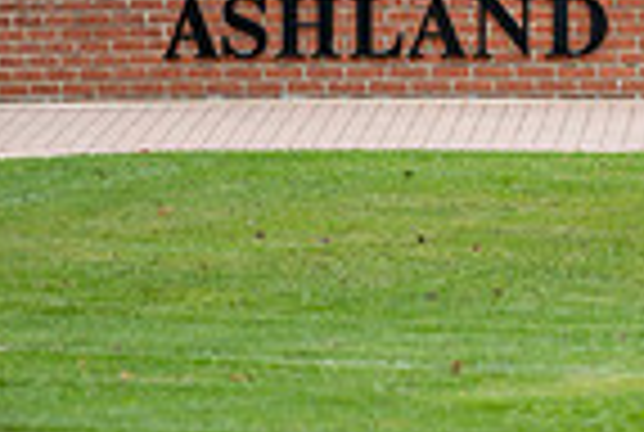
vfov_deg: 1.8
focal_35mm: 768
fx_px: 13767
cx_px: 671
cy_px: -137
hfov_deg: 2.7
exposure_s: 1/500
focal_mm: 190
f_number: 3.2
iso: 200
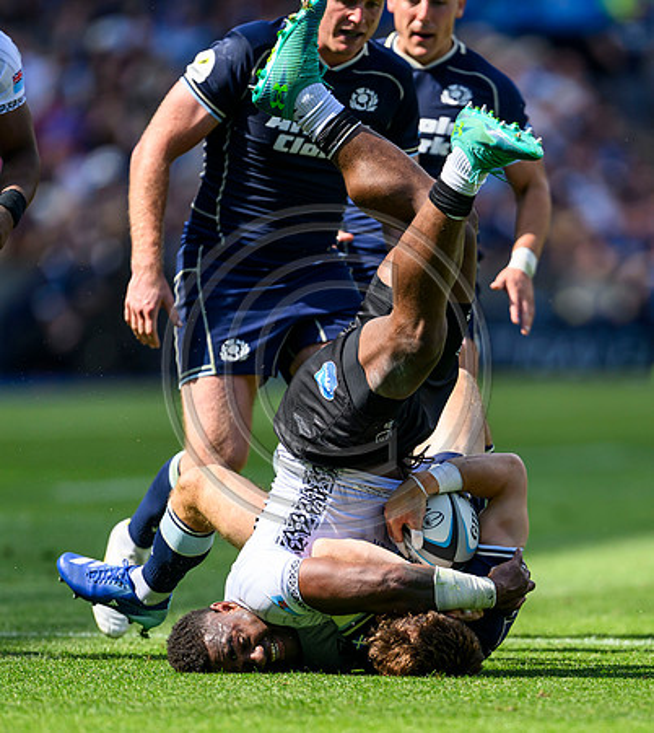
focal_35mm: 757
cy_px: 516
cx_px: 588
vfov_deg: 2.4
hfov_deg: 2.2
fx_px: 17171
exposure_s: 1/3200
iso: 320
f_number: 2.8
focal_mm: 400
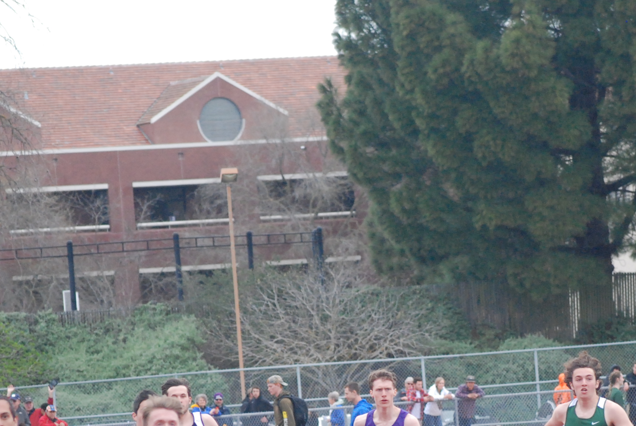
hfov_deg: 6.1
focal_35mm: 335
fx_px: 5926
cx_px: 392
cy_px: 443
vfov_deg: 4.1
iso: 1000
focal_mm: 100
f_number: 5
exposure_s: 1/400
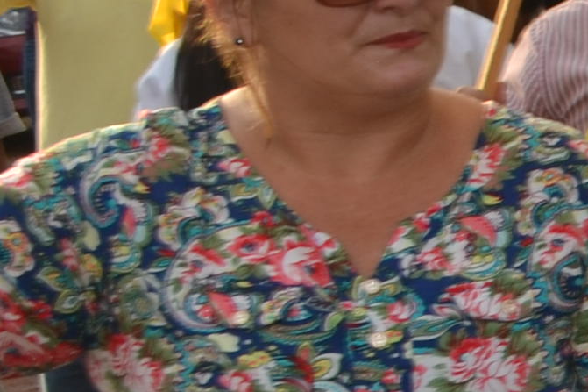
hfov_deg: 8.1
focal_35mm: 206
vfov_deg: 6.6
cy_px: -70
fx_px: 3364
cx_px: 1914
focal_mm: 20
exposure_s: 1/200
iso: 100
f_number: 6.3
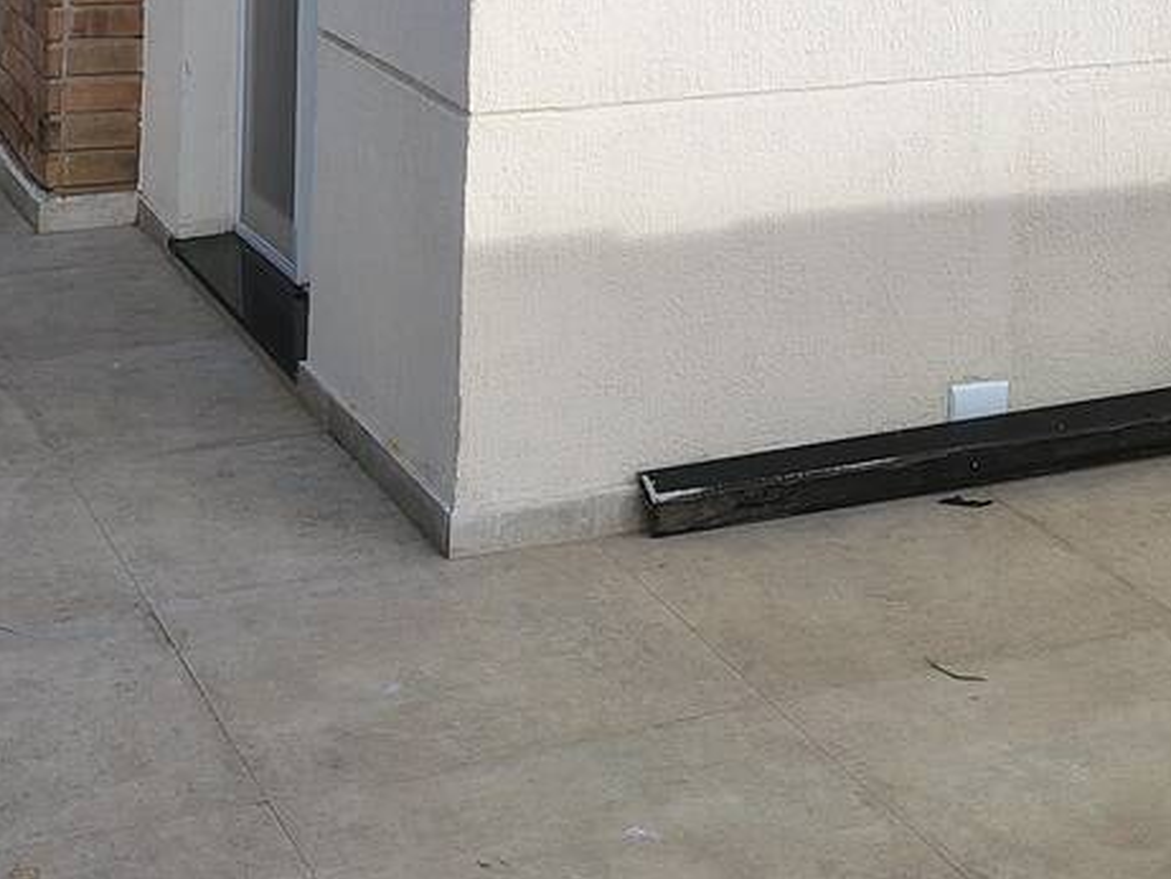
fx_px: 2538
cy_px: -346
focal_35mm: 75
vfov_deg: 18.0
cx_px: 846
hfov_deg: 25.7
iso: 100
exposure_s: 1/889
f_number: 1.8
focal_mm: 5.56
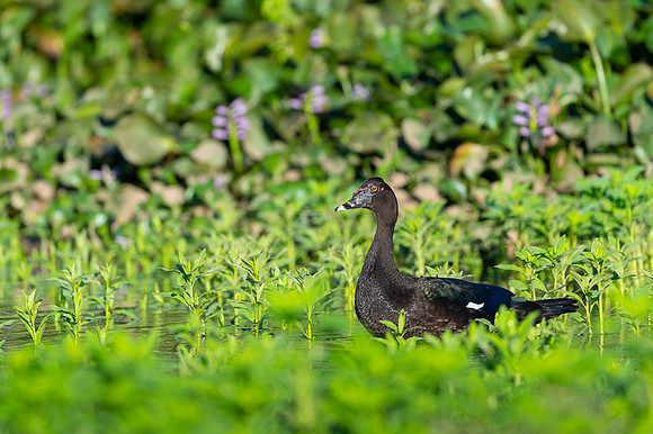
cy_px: 201
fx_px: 13665
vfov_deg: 1.8
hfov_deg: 2.7
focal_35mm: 754
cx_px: 323
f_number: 4
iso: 500
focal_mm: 500
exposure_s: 1/3200
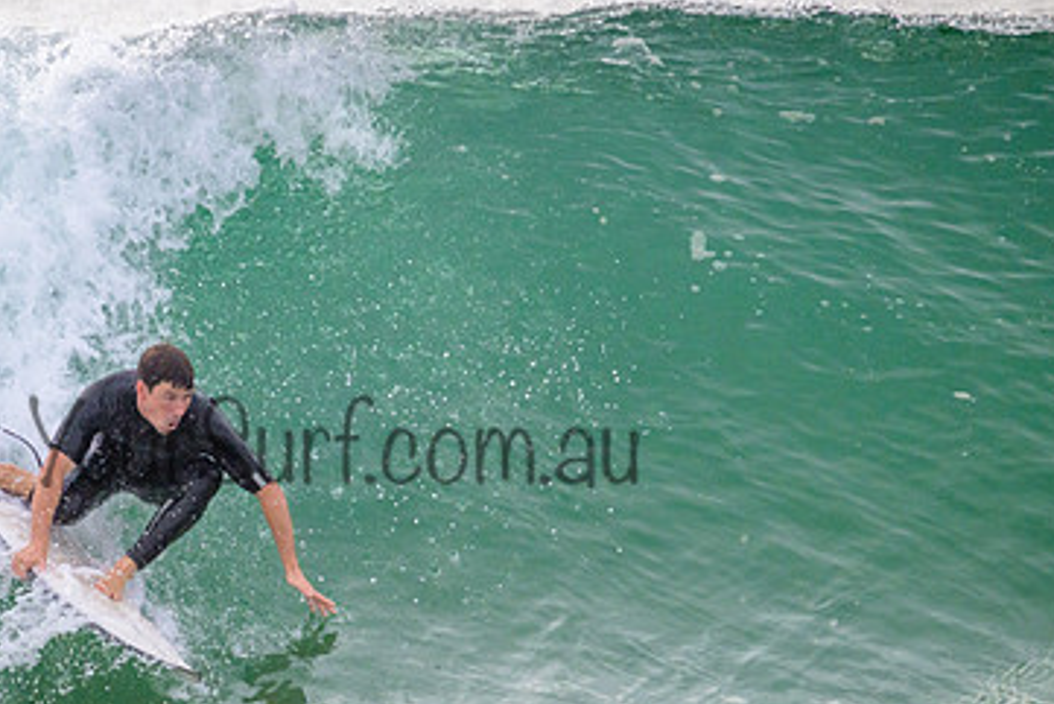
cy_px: 416
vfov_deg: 1.1
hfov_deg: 1.6
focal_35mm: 1286
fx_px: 37664
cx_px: 330
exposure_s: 1/2000
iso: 1400
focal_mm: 800
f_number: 11
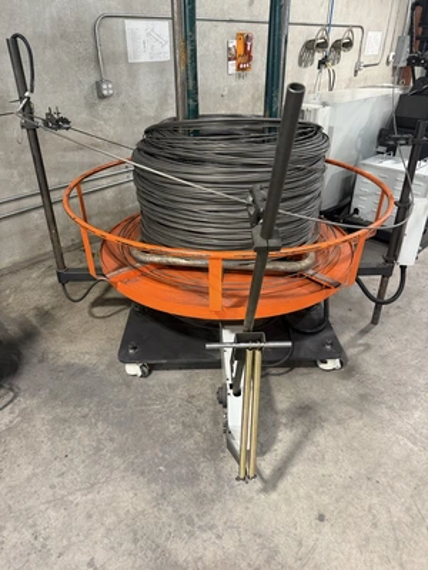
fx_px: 396
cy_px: 285
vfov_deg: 71.6
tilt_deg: -31.4
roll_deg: -2.1
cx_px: 214
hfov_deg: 56.8
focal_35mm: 24
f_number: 1.78
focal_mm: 6.76
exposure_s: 1/60
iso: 250
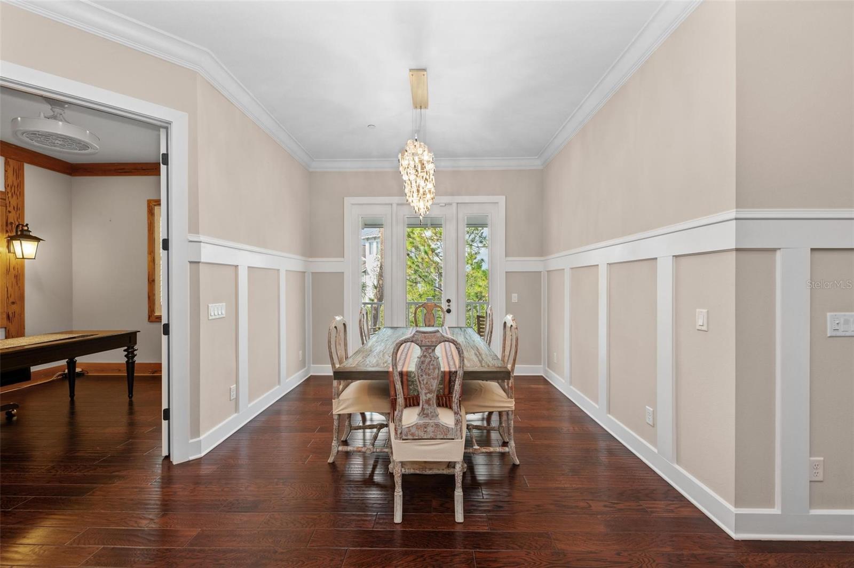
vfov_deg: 81.1
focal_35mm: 14
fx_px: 332
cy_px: 284
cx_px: 427
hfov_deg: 104.3
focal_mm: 14
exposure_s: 1/8
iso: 400
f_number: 8
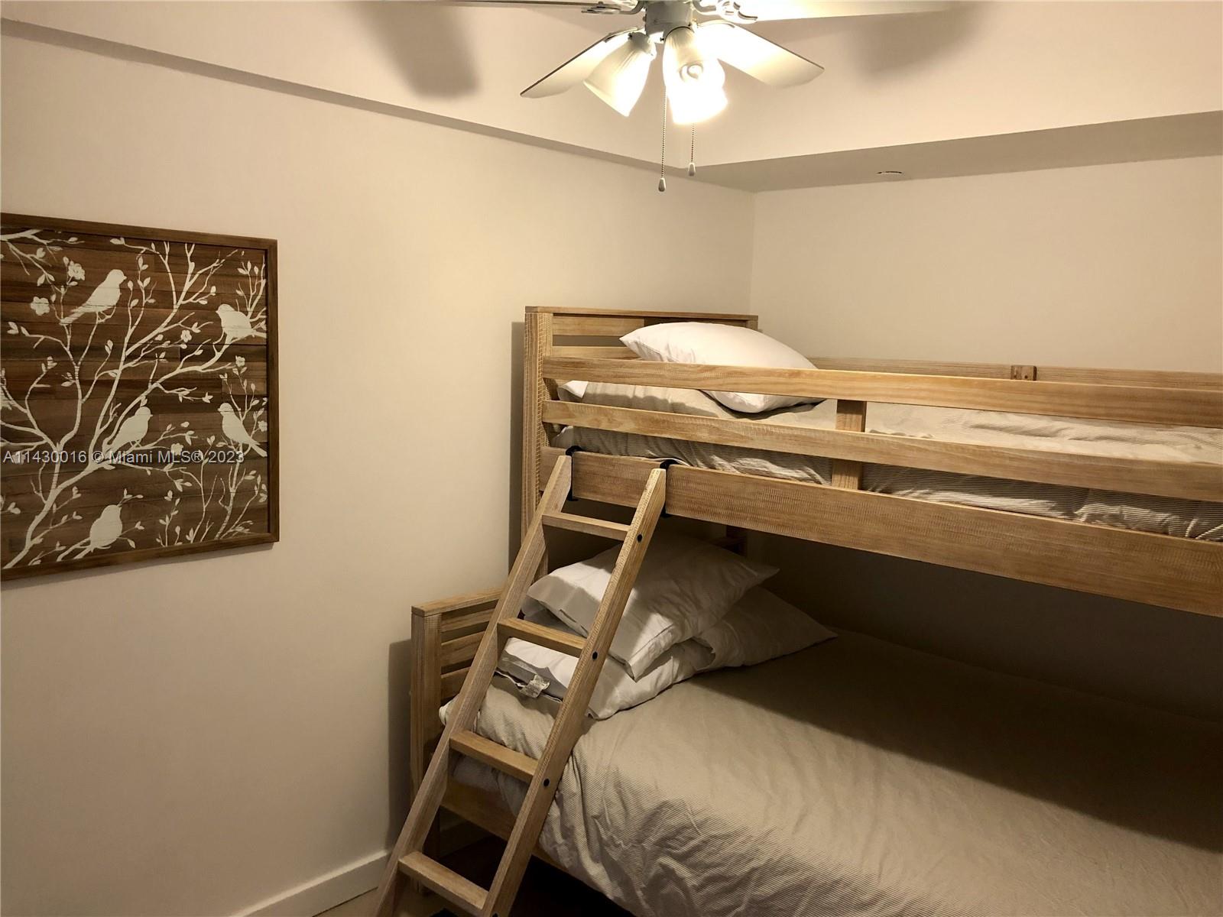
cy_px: 458
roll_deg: -2.2
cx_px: 612
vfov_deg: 49.7
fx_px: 989
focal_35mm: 28
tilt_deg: -9.9
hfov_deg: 63.4
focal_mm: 3.99
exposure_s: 1/15
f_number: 1.8
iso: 50
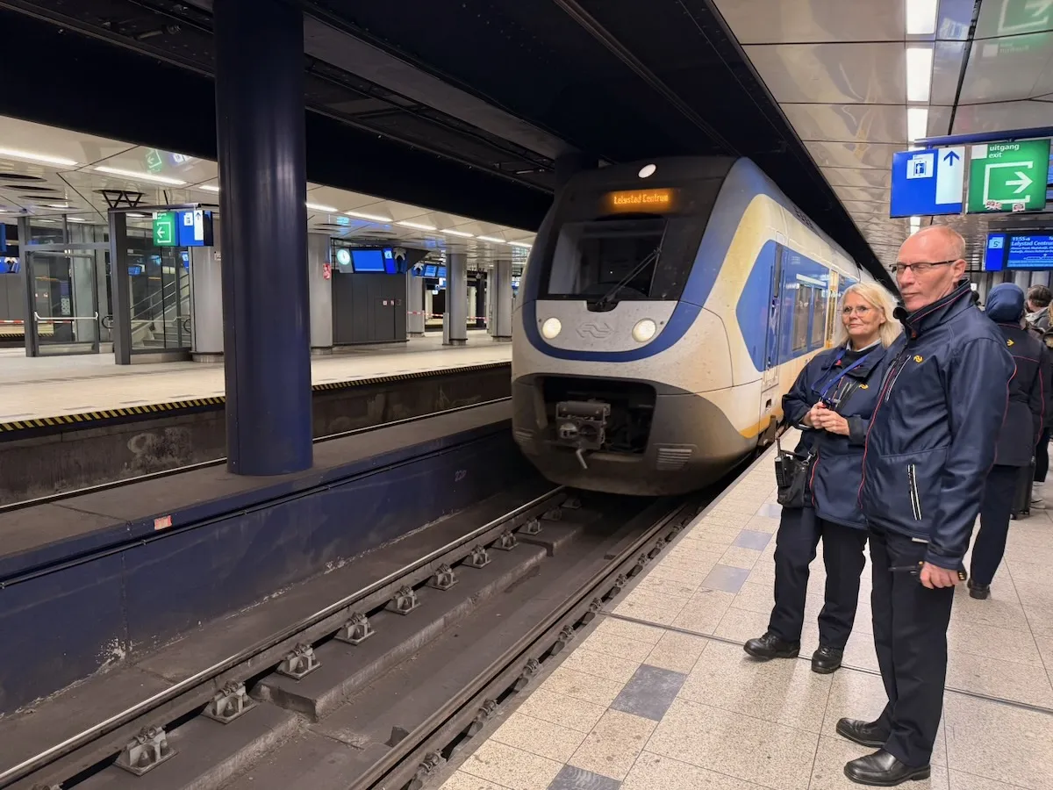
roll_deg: -0.7
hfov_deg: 71.6
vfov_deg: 56.8
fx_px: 730
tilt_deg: -6.9
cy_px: 395
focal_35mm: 24
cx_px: 526
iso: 160
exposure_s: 1/50
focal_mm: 6.76
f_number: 1.78
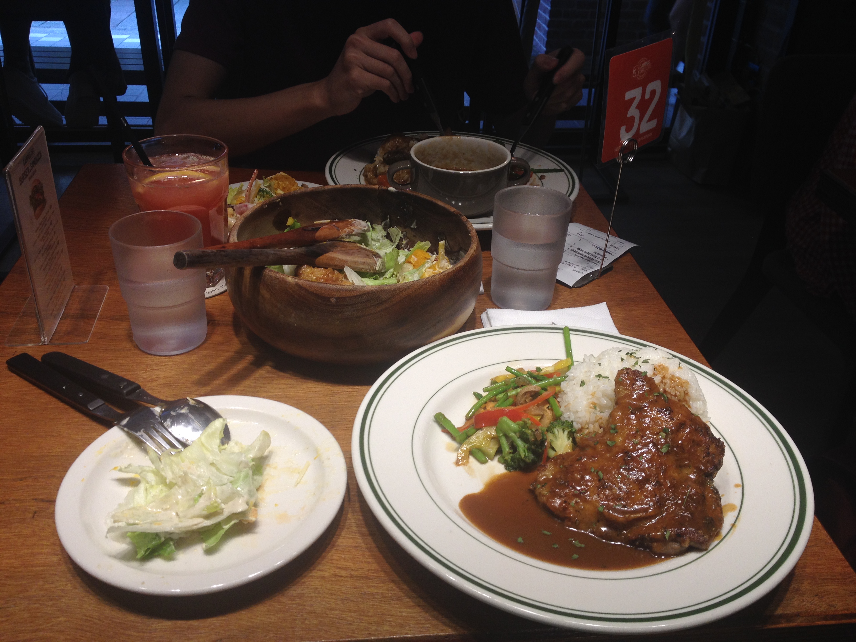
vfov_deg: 40.7
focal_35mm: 35
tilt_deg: -33.3
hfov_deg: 52.6
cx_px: 428
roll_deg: -2.9
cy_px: 321
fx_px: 865
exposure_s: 1/60
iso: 50
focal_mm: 4.28
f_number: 2.4
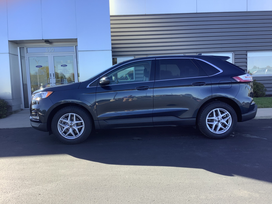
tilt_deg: -5.9
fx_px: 244
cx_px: 136
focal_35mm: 31
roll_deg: +2.3
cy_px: 102
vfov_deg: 45.4
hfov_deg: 58.4
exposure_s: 1/230
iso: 25
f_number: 2.4
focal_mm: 3.3
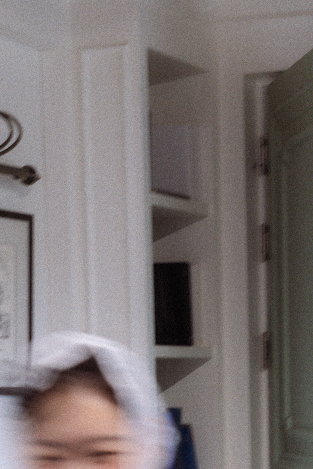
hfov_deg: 10.2
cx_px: 308
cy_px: 596
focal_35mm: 133
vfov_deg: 14.8
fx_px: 1733
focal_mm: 44
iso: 800
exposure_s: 1/25
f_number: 5
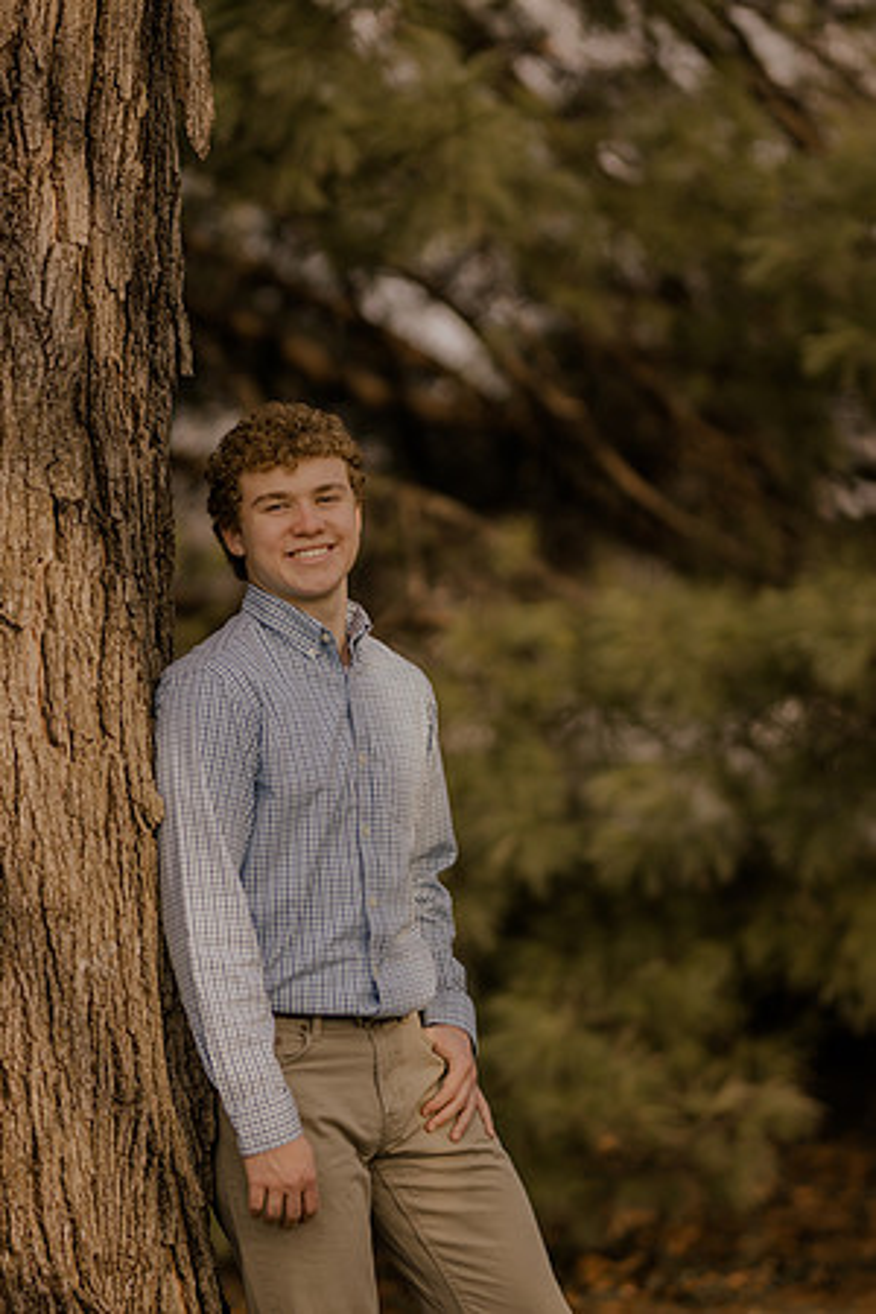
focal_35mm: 127
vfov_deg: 16.1
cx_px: 438
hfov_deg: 10.8
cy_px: 657
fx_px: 4635
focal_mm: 85
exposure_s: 1/1250
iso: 100
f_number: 1.4
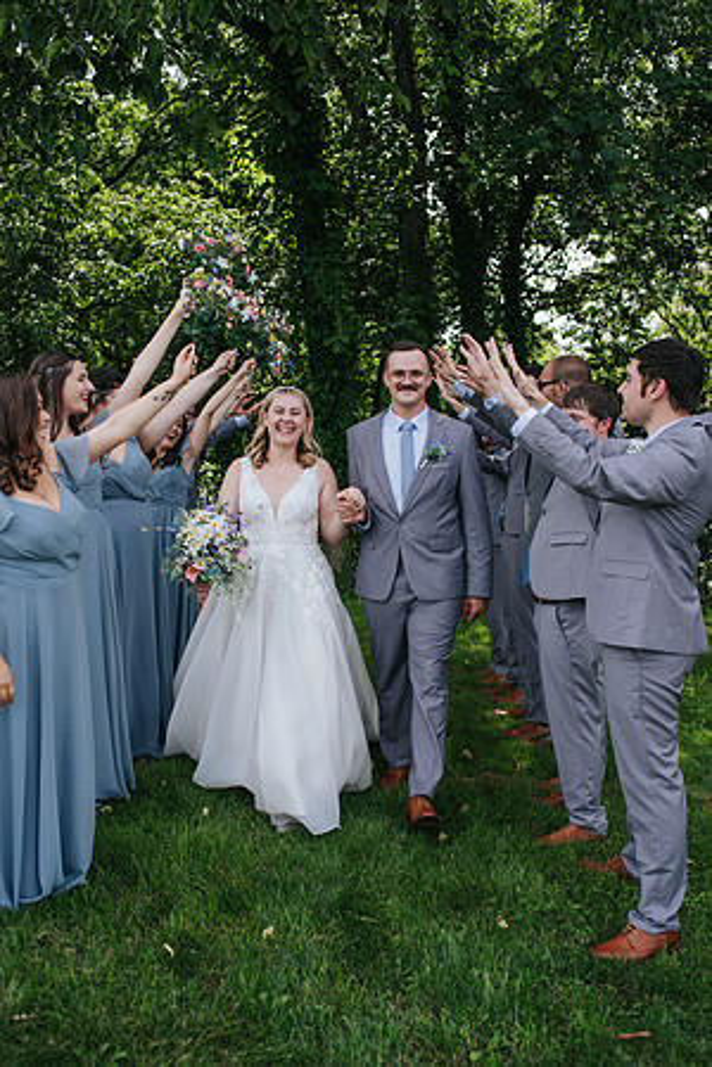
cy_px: 534
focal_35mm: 35
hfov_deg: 37.9
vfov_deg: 54.4
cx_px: 356
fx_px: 1038
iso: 100
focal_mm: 35
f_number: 3.2
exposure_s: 1/400
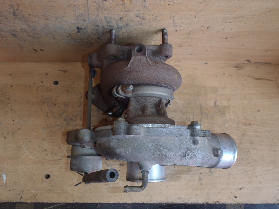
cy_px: 104
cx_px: 140
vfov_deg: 49.7
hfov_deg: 63.4
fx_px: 226
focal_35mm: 28
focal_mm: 5
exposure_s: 1/30
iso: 100
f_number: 3.9
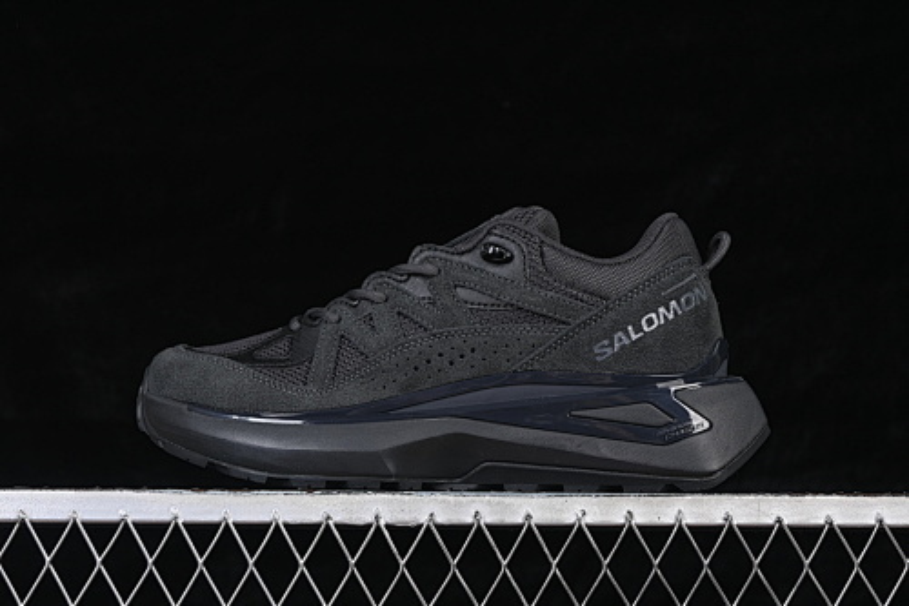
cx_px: 454
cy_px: 303
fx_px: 1893
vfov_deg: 18.2
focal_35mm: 75
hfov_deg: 27.0
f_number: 6.3
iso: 160
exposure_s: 1/60
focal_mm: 50
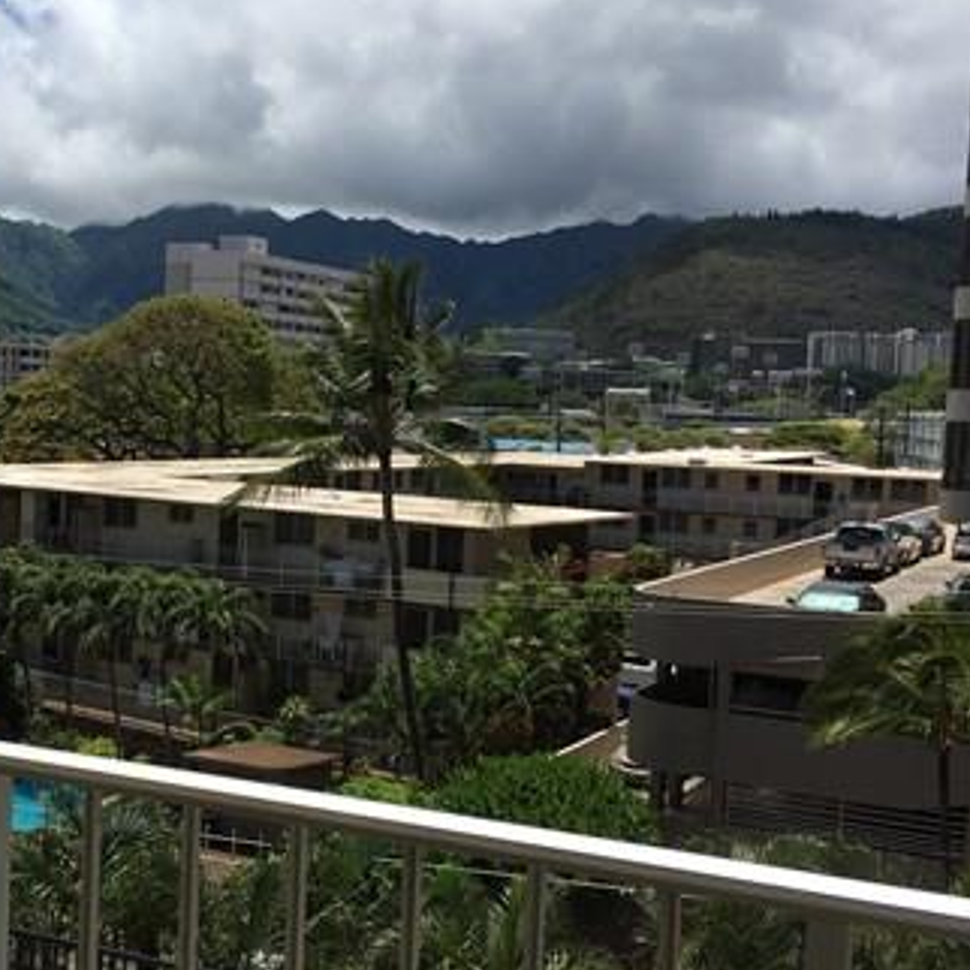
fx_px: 1617
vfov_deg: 33.3
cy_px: 563
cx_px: 247
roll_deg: -1.3
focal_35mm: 51
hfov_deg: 32.8
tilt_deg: -6.3
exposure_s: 1/2198
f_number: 2.2
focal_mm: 4.15
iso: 25
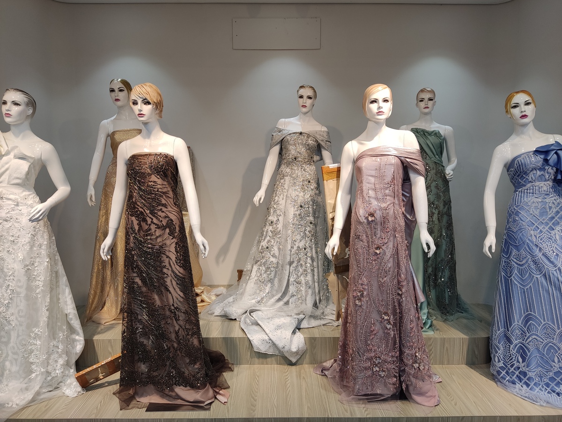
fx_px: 406
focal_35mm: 25
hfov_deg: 69.4
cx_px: 281
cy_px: 211
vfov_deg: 54.9
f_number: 1.79
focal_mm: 4.71
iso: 81
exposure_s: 1/50
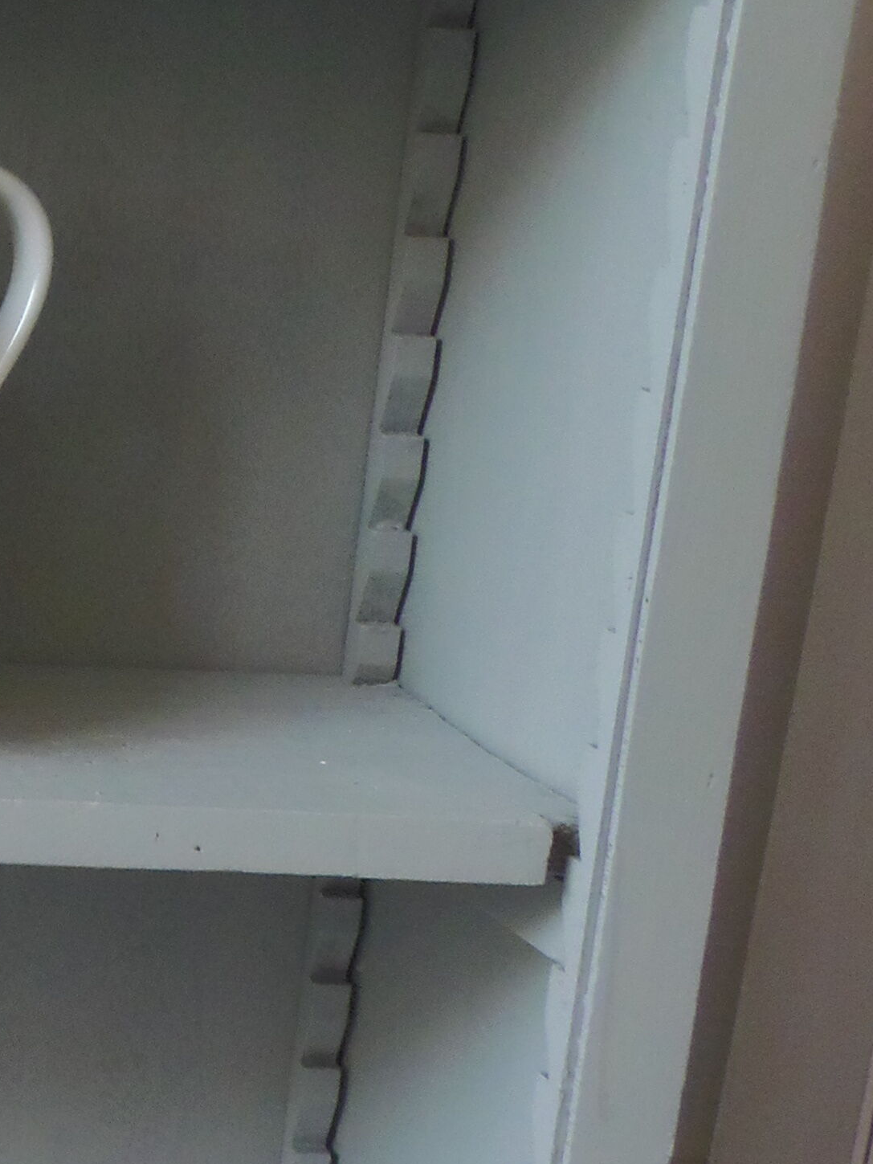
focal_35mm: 71
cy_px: 725
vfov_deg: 27.3
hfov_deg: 18.8
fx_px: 2387
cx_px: -340
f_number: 2.9
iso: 200
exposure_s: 1/30
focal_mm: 4.3
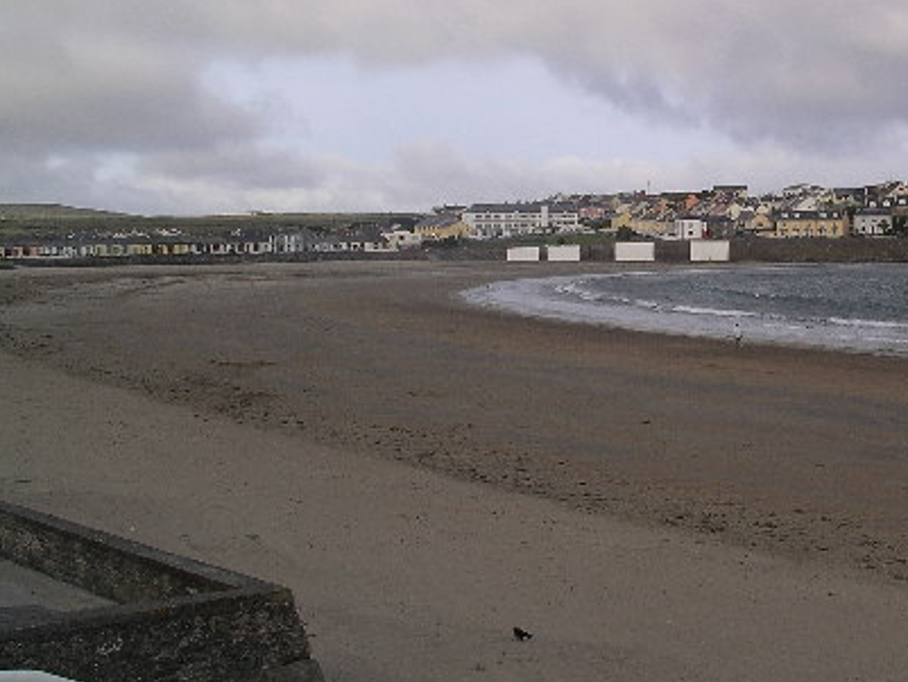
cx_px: 702
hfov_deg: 32.0
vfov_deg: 24.8
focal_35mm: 59
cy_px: 279
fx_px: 1548
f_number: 5
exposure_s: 1/466
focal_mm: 7.8
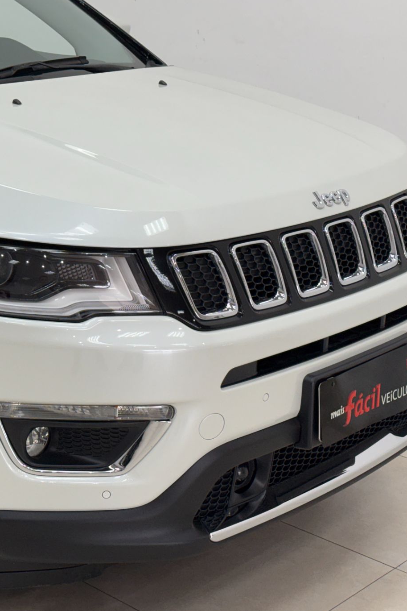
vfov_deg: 28.8
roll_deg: +0.3
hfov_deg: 19.2
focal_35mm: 70
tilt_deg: -16.3
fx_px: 1187
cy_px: 296
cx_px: 49
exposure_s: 1/120
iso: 64
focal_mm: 6.76
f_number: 1.78
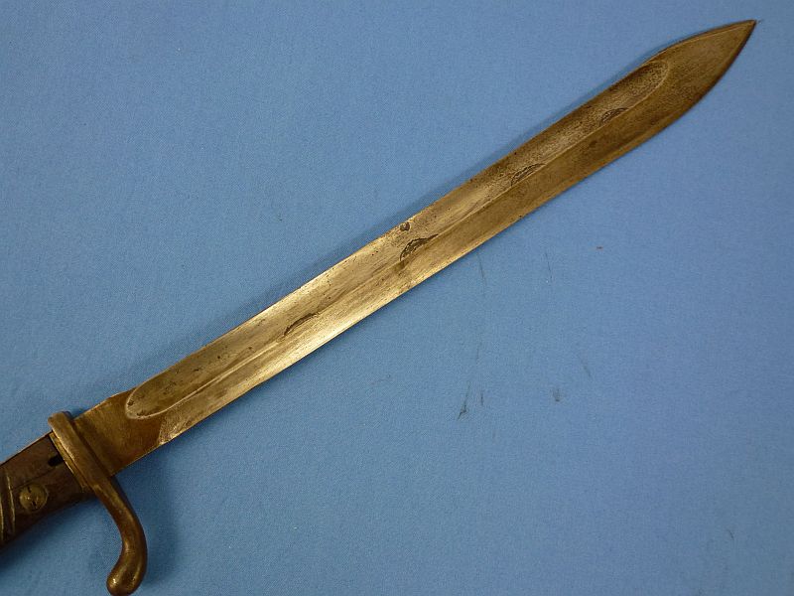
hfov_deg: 60.0
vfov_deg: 46.8
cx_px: 397
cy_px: 298
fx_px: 688
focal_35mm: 30
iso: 160
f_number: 3.5
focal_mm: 5.4
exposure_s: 1/60
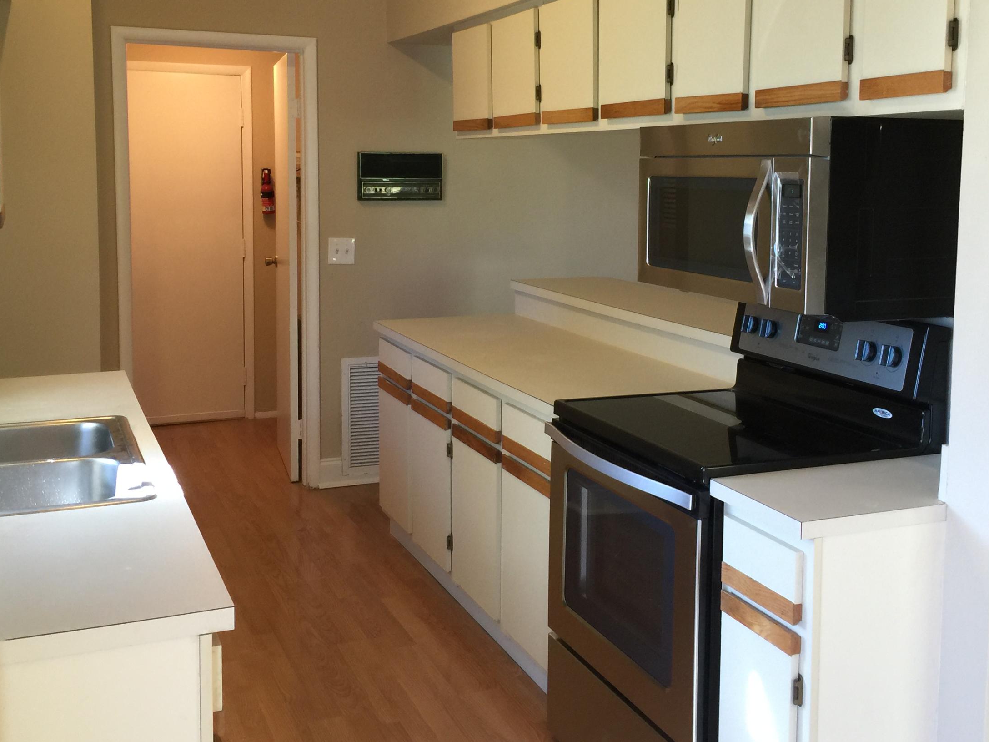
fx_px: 1143
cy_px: 283
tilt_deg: -3.8
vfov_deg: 35.8
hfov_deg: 46.7
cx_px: 557
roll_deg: -1.5
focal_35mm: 40
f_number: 2.2
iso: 50
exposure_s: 1/15
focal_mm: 4.15
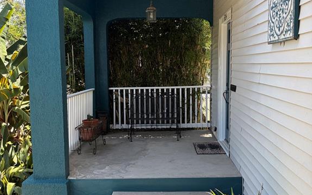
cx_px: 156
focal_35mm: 37
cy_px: 95
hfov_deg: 52.7
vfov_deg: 34.5
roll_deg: +0.6
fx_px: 315
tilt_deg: -5.3
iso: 64
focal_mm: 5.96
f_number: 1.6
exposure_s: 1/654
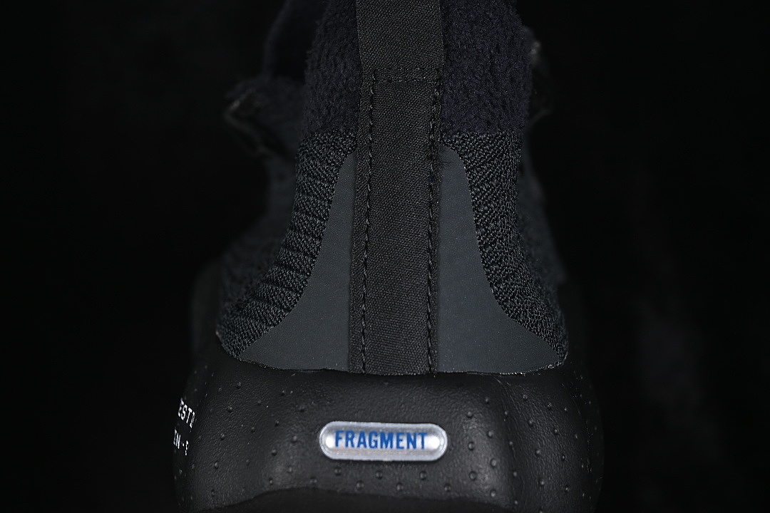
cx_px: 385
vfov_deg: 18.2
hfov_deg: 27.0
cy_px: 256
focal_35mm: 75
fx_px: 1604
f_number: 6.3
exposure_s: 1/60
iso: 160
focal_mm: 50
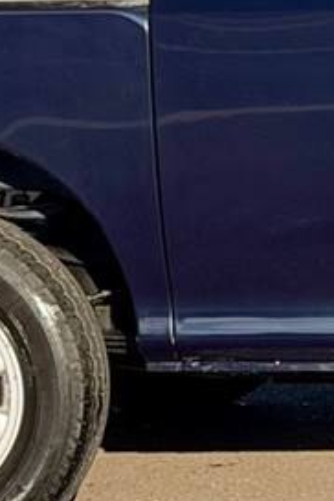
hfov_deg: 5.8
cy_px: -152
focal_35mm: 234
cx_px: 635
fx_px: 3256
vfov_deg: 8.7
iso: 64
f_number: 1.78
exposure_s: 1/3096
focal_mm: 6.76
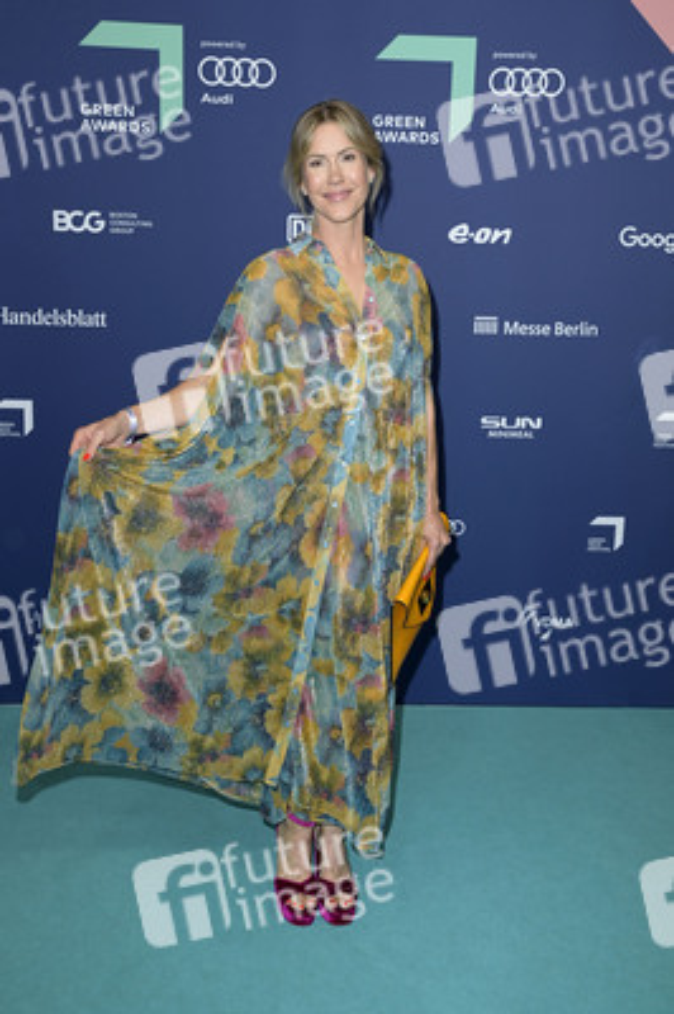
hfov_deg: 33.3
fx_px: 1125
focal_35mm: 40
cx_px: 337
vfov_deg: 48.5
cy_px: 507
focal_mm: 40
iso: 800
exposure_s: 1/250
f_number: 5.6
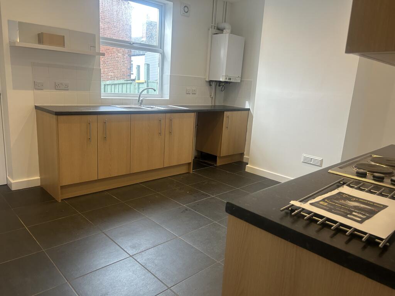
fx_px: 297
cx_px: 198
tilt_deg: -11.4
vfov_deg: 53.1
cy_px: 148
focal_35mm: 26
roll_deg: -3.6
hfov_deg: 67.3
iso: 125
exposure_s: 1/121
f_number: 1.5
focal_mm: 5.7
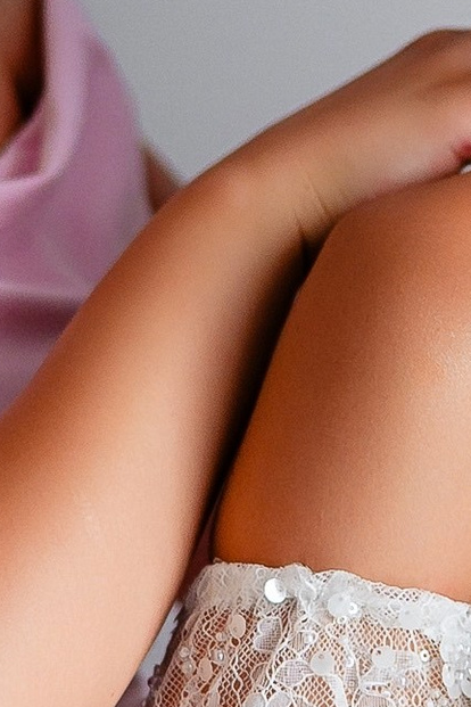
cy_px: 311
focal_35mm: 309
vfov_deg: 6.7
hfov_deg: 4.4
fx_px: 6064
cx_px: 341
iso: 400
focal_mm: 50
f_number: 1.4
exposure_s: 1/500
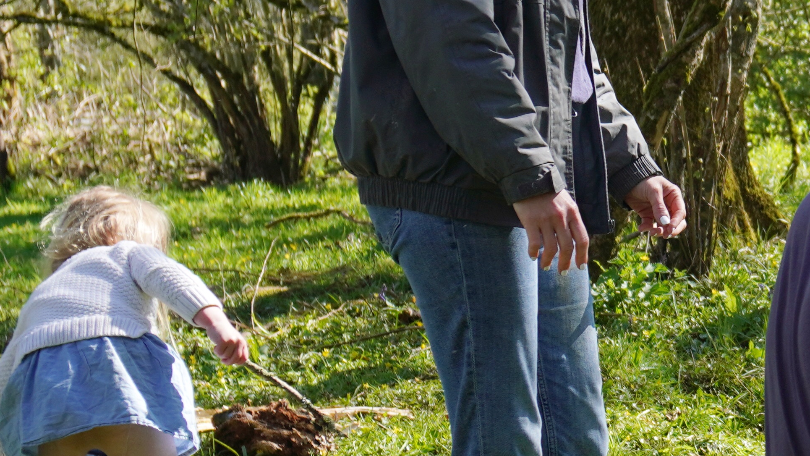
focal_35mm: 142
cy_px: 202
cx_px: 935
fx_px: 3042
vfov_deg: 8.6
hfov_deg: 14.7
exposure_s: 1/320
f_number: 4
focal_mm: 29
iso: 100
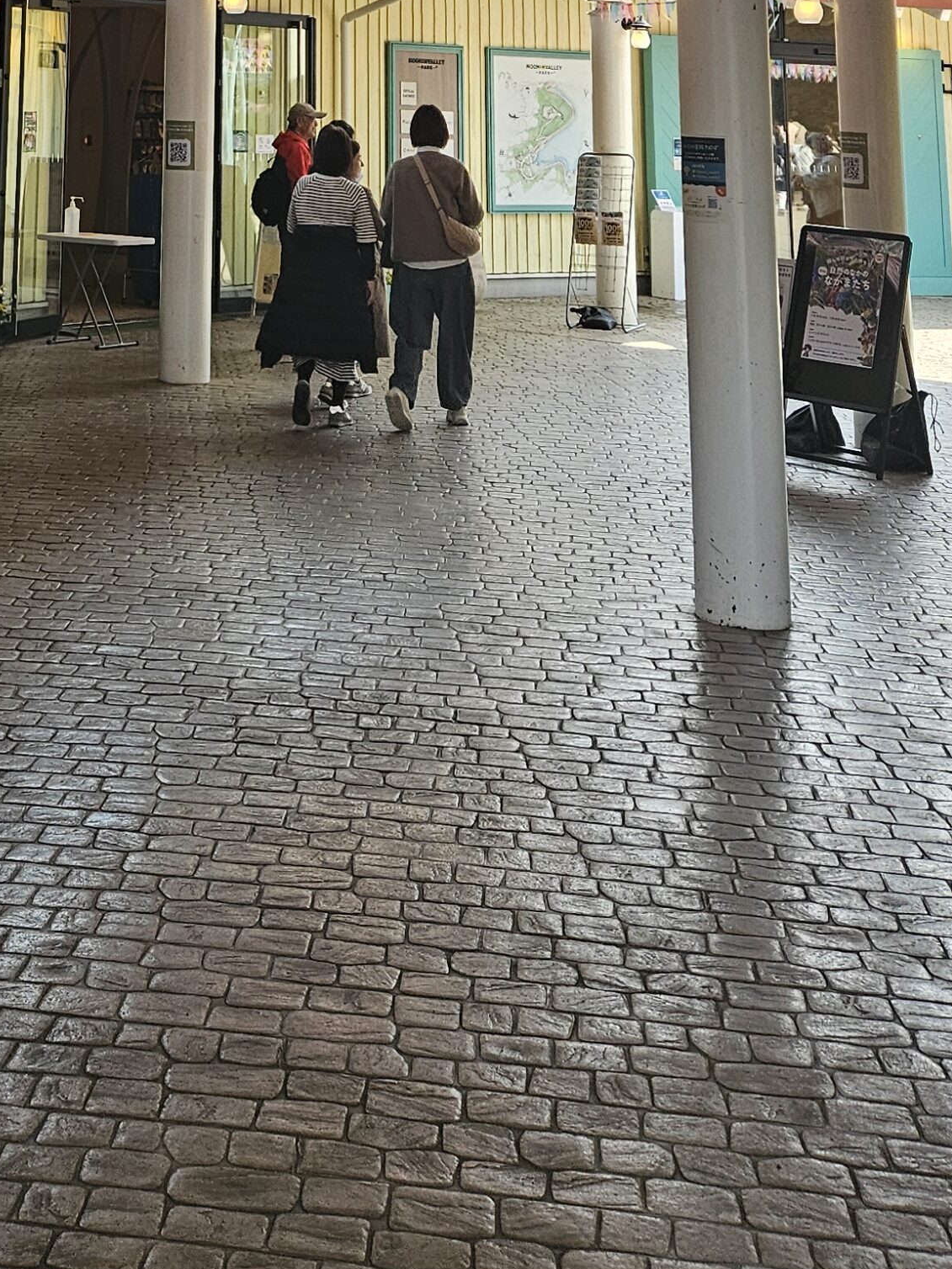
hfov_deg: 23.3
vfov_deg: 27.0
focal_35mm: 61
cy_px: -354
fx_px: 2237
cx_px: 72
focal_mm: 5.4
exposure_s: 1/359
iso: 80
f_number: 1.8
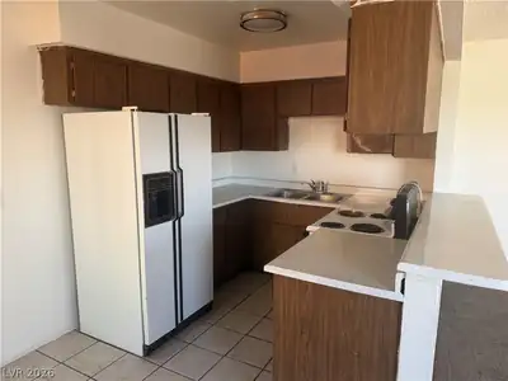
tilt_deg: -9.0
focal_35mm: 24
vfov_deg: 56.8
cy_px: 190
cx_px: 254
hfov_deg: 71.6
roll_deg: -0.7
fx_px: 352
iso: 160
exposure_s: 1/121
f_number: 1.78
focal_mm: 6.76
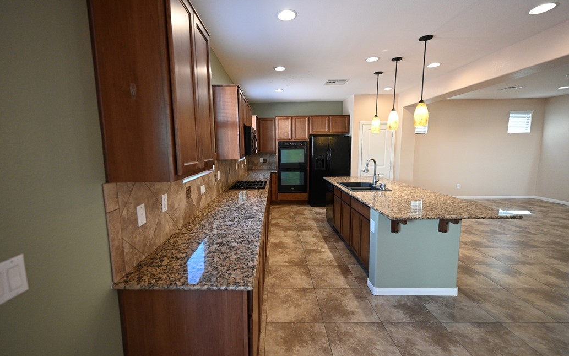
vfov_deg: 74.8
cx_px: 272
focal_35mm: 15
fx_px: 233
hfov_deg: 101.4
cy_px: 177
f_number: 2.8
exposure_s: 1/125
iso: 2500
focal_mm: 14
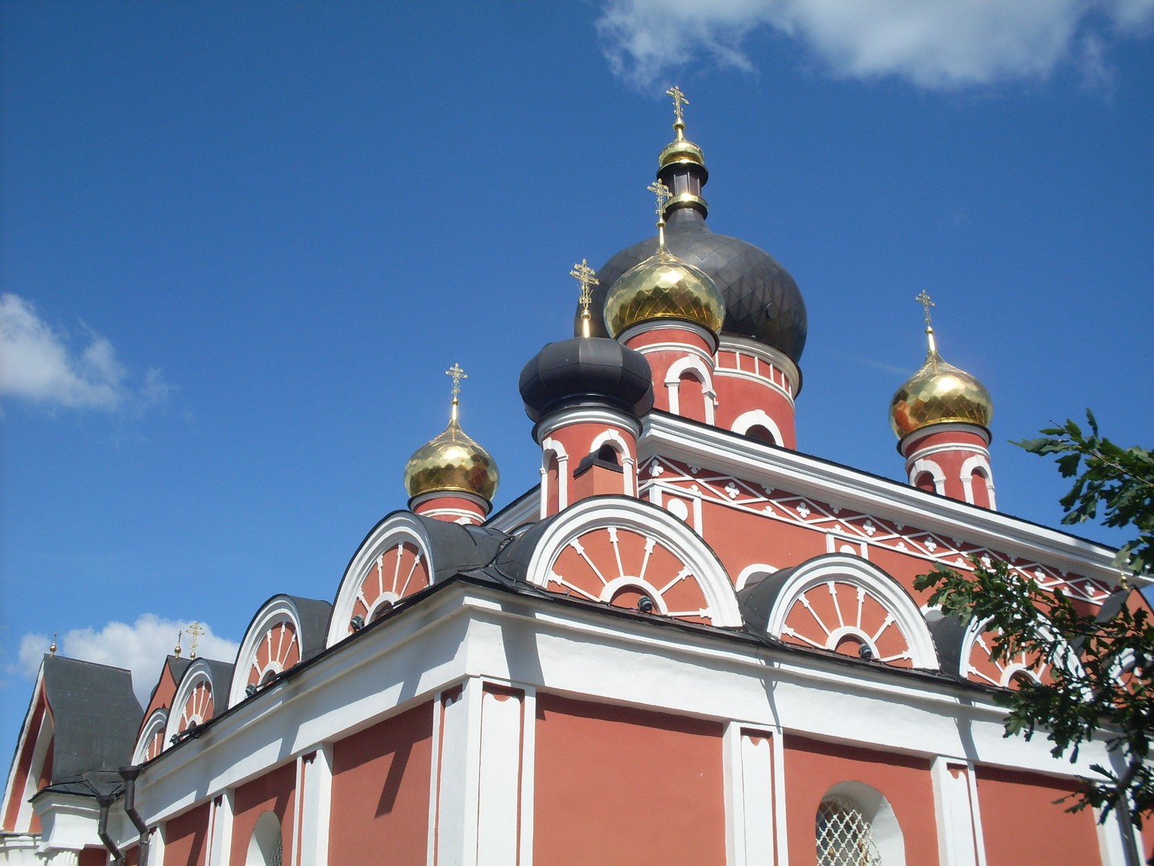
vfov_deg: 37.7
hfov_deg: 49.0
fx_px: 1267
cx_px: 577
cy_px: 433
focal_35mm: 38
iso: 80
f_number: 8.4
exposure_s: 1/250
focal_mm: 6.3
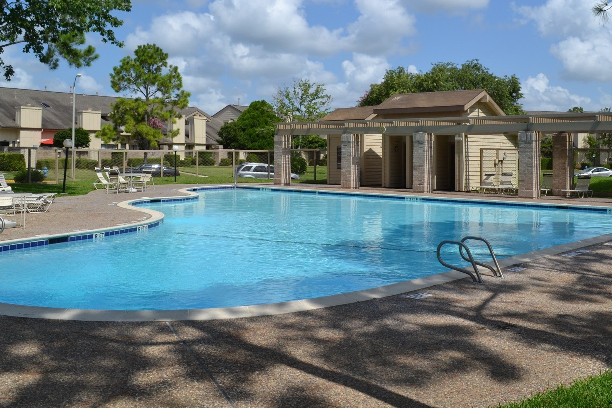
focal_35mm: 37
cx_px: 337
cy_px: 129
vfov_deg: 35.5
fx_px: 629
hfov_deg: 51.8
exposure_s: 1/320
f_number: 9
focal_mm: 18
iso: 100
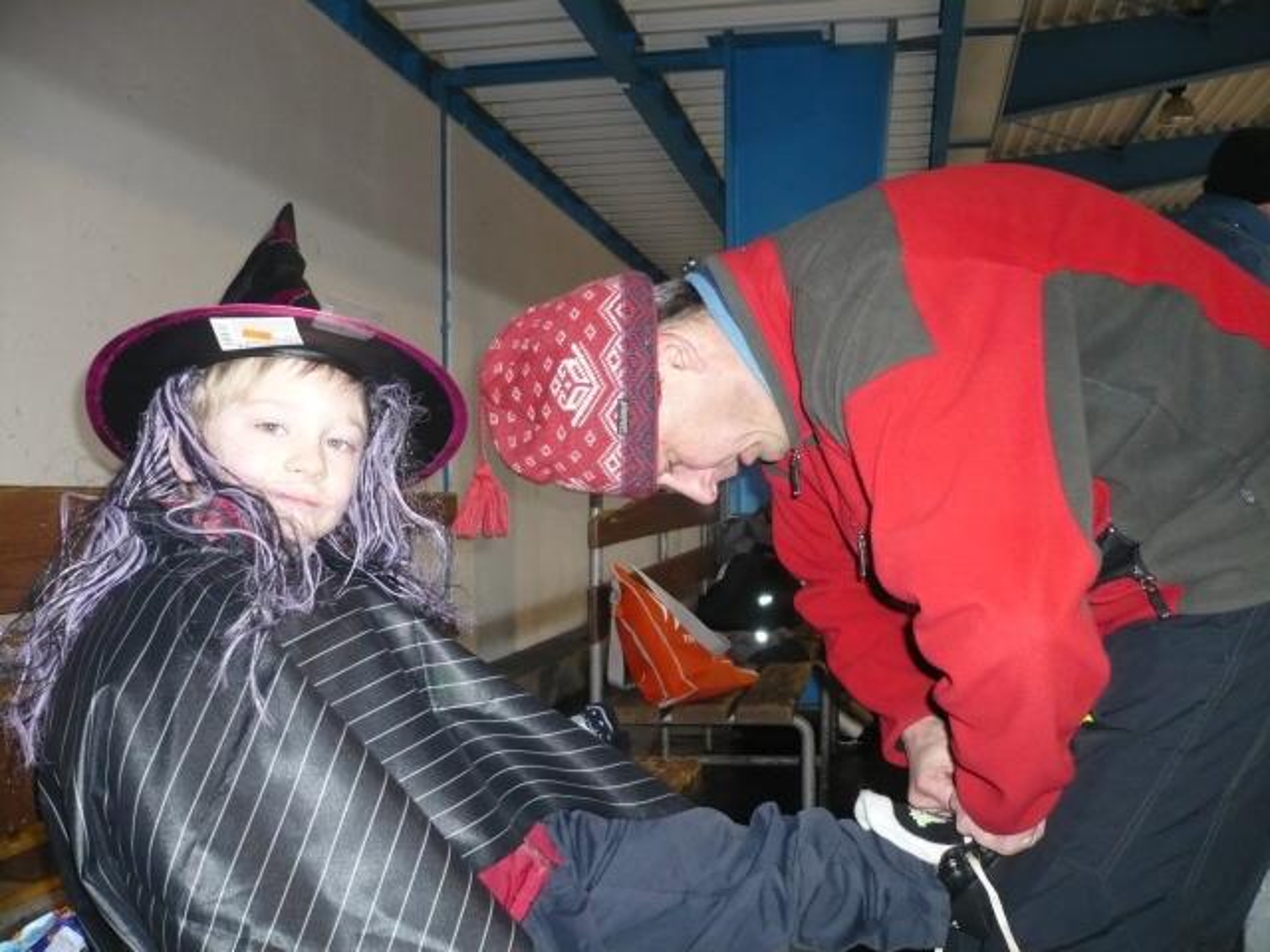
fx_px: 1284
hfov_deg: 52.6
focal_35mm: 35
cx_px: 635
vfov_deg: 40.7
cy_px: 476
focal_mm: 5.8
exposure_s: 1/30
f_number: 2.8
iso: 320
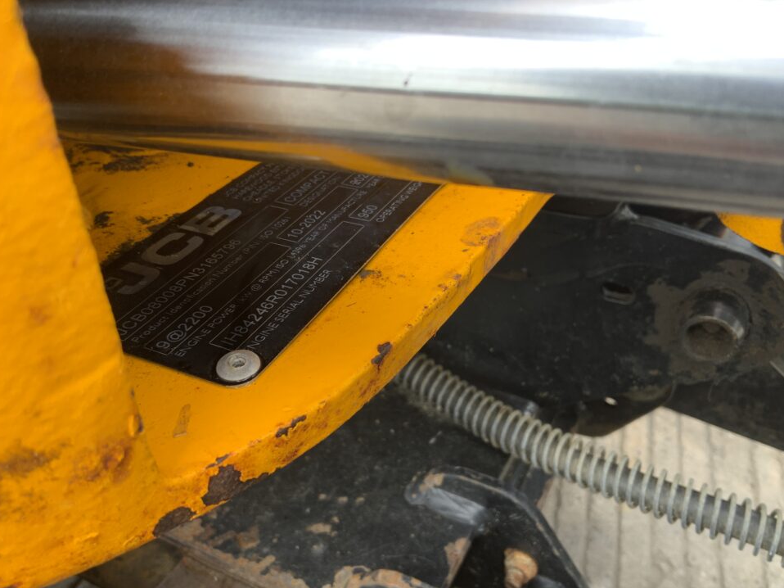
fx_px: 702
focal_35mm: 31
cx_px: 409
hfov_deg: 58.3
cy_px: 314
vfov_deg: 45.4
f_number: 1.8
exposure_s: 1/122
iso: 16
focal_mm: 3
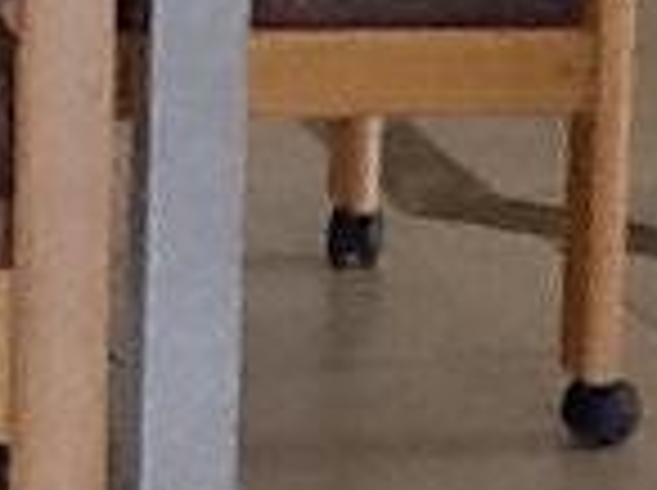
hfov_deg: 6.8
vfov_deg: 5.1
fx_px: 5495
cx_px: 392
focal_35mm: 290
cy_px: -202
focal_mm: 2.03
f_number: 2.4
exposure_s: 1/30
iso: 80
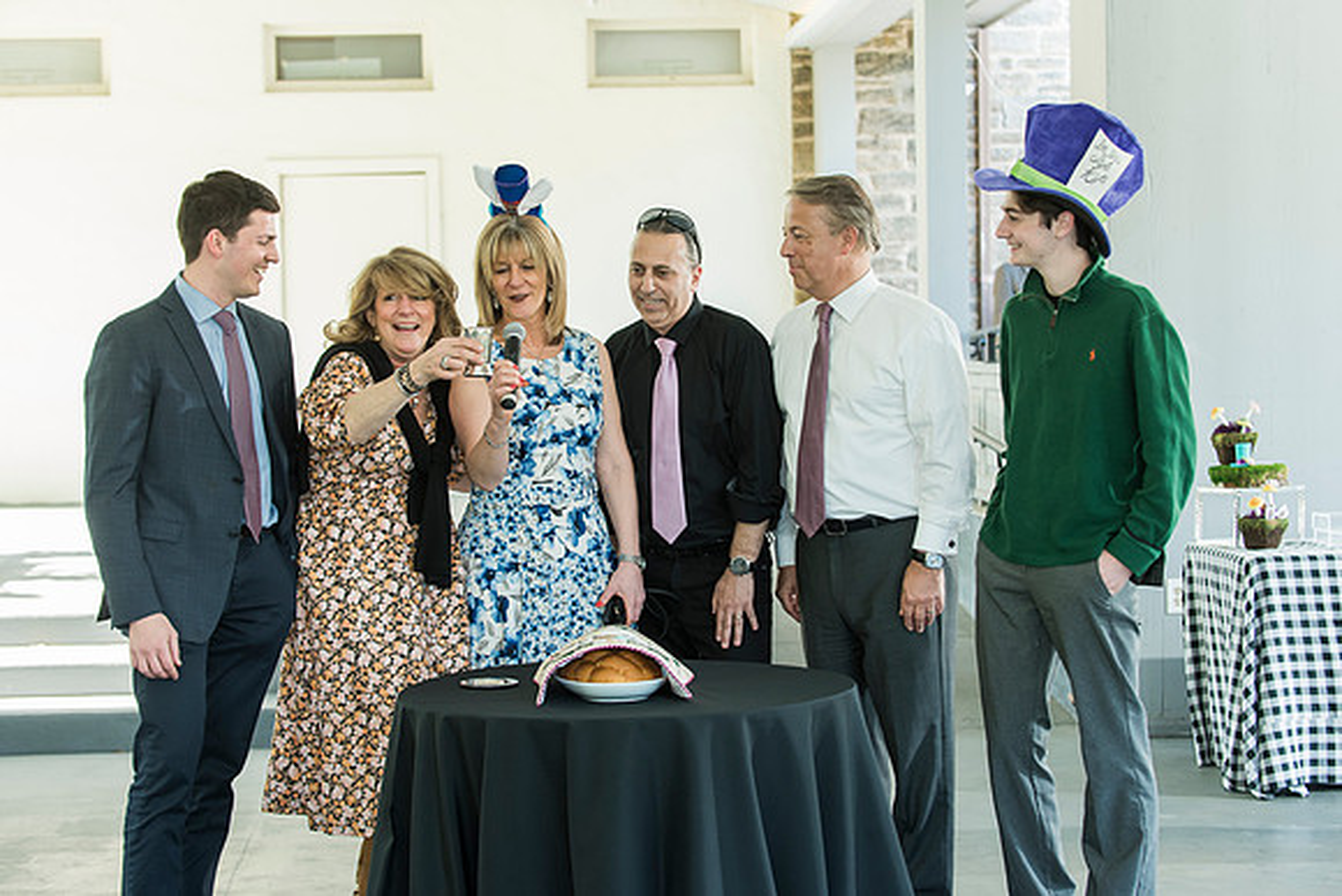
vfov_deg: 18.4
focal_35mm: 74
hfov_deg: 27.3
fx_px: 2767
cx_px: 658
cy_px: 436
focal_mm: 70
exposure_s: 1/125
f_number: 4
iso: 640
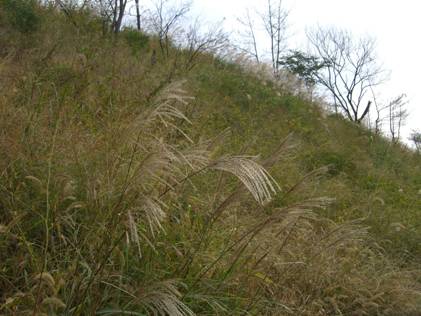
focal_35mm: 38
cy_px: 158
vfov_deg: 37.7
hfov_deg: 49.0
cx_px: 210
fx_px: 462
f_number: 8
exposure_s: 1/160
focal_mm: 7.9
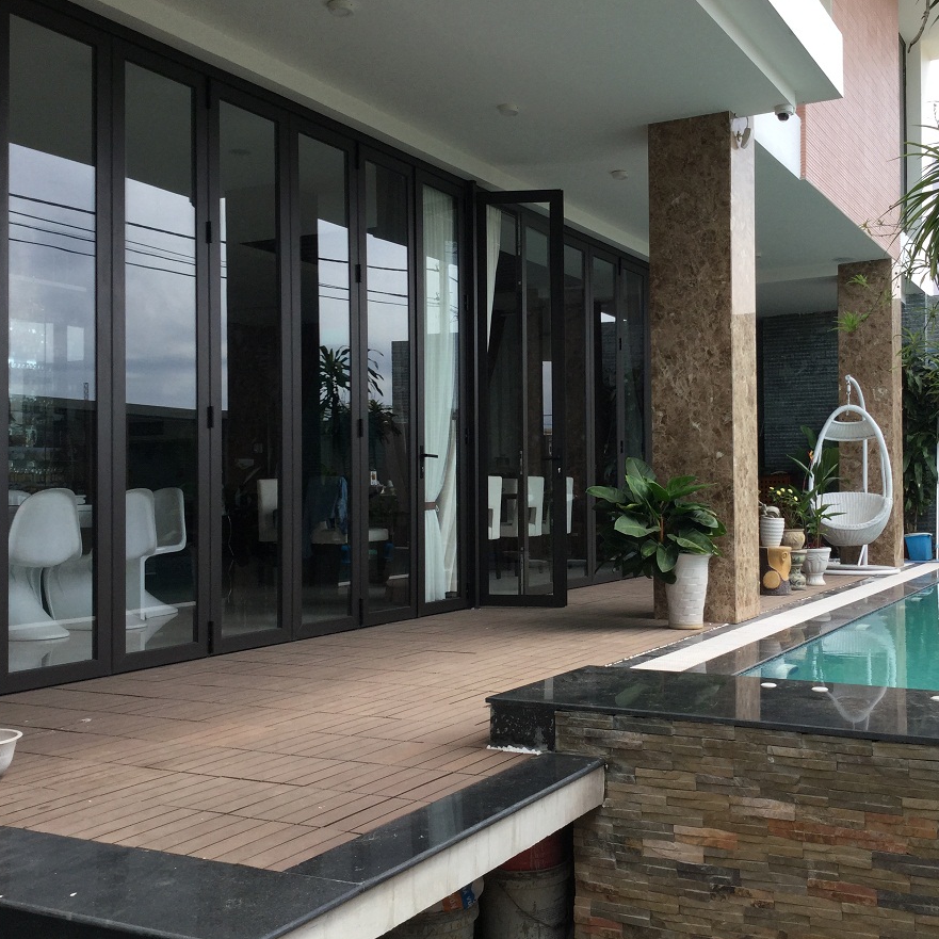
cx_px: 601
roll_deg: +0.8
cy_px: 469
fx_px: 1136
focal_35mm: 37
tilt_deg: +1.4
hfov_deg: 44.5
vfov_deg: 44.9
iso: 25
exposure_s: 1/452
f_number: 2.4
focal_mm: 3.3
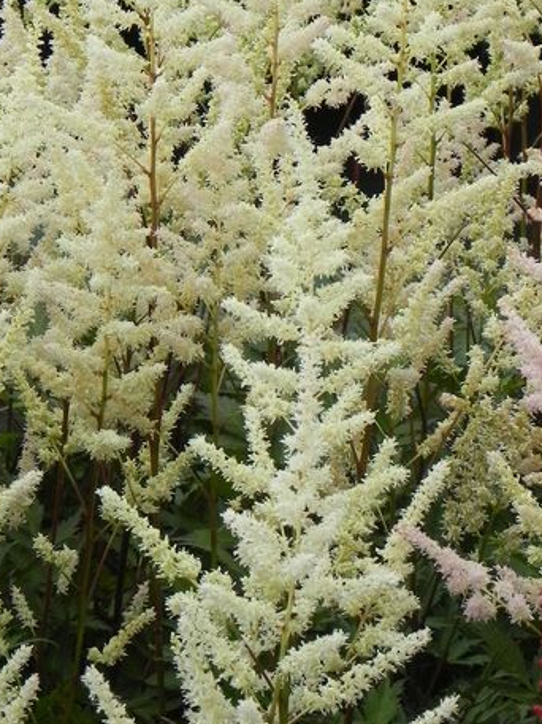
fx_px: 4725
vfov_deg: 8.7
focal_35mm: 226
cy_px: 139
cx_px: 173
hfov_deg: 6.6
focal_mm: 23
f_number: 5.6
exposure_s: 1/125
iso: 160
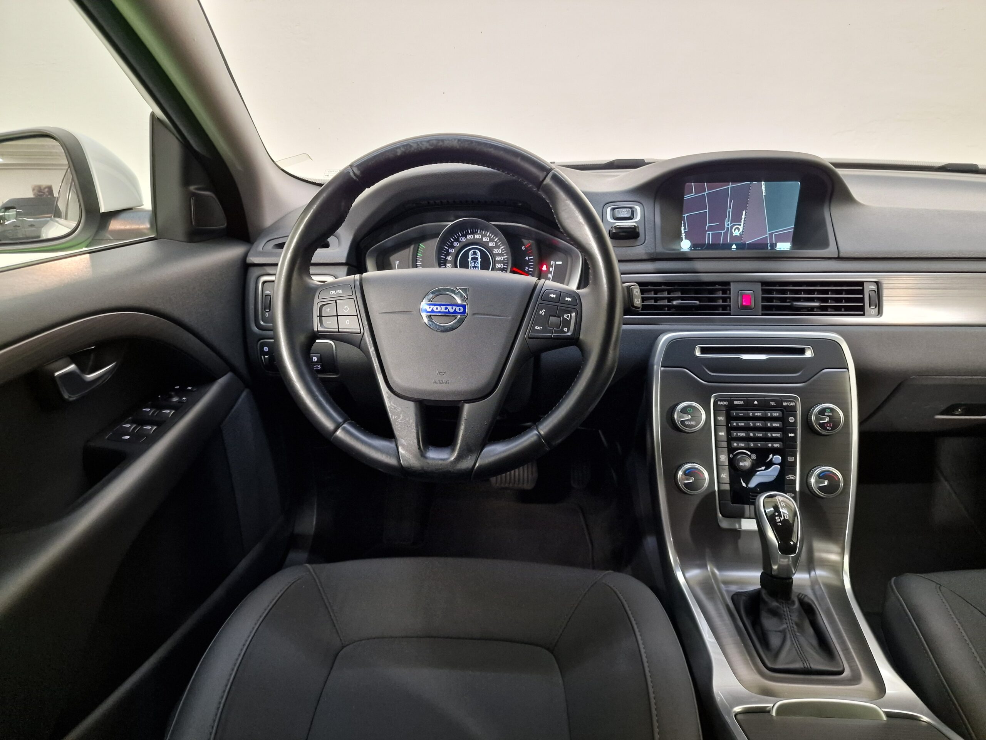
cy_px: 370
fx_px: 655
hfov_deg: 73.9
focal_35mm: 23
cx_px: 493
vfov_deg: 58.9
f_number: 1.8
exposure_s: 1/33
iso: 400
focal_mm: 6.4
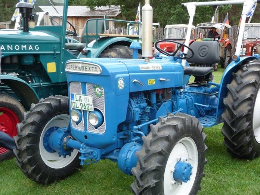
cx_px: 148
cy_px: 111
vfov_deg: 31.5
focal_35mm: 46
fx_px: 346
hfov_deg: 41.1
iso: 100
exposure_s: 1/100
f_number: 3.9
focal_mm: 6.7
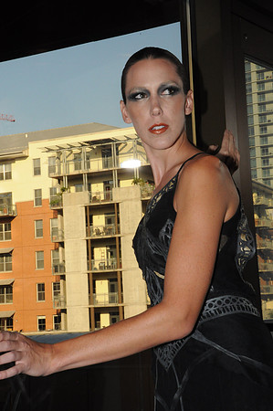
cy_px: 206
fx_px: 752
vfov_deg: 30.5
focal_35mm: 66
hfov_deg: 20.6
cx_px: 136
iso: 1250
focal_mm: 44
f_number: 29
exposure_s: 1/80
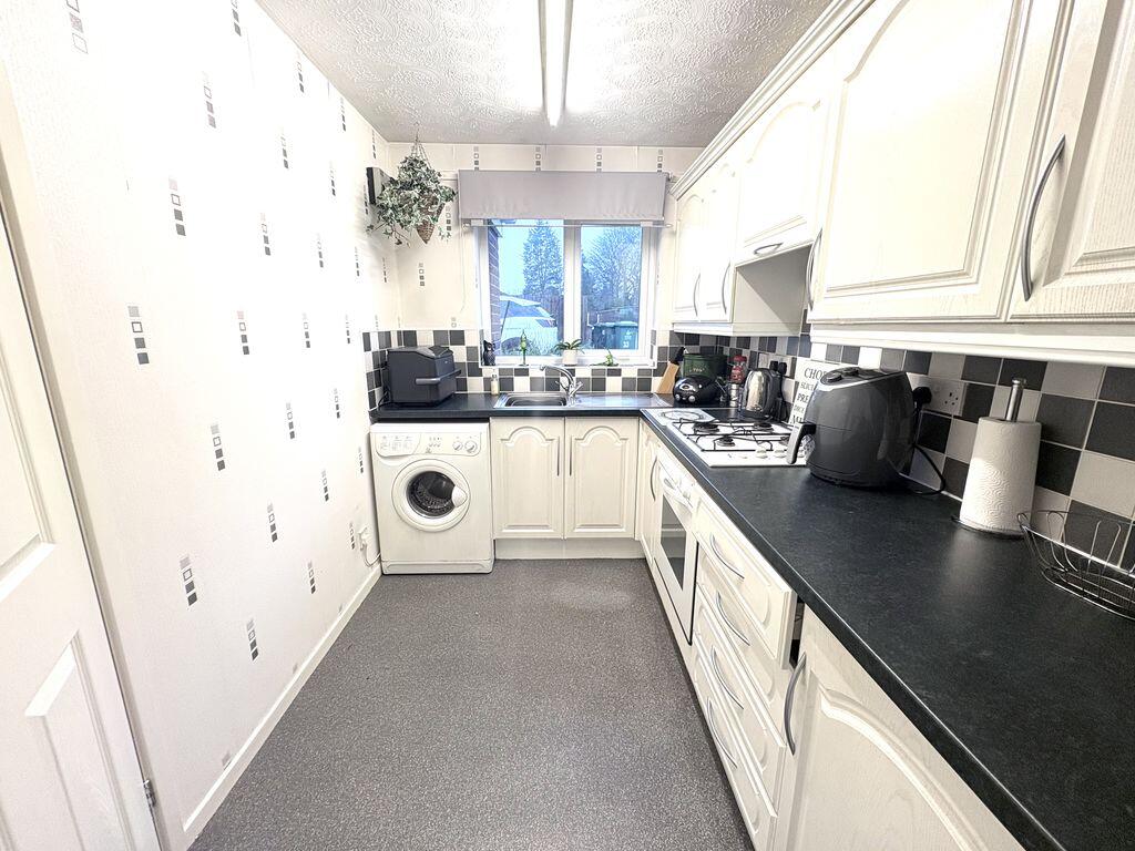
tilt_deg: -12.1
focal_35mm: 14
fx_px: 459
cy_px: 426
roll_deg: +0.4
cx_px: 568
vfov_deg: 85.7
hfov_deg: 102.1
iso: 125
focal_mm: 2.22
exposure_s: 1/50
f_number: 2.2
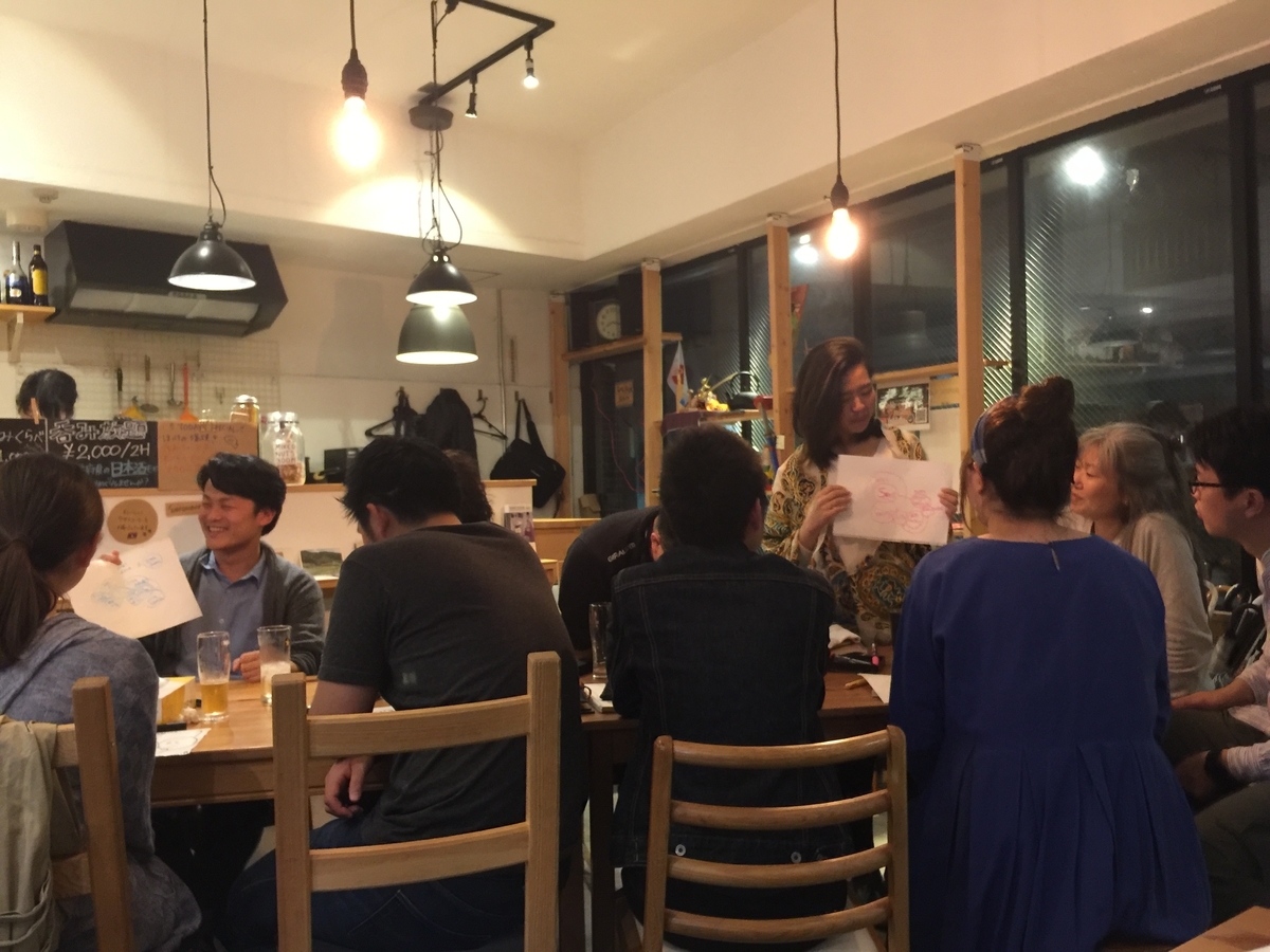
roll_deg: +0.9
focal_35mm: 29
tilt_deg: +1.7
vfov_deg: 48.2
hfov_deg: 61.7
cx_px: 635
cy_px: 476
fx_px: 1064
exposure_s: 1/10
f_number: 2.2
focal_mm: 4.15
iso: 100
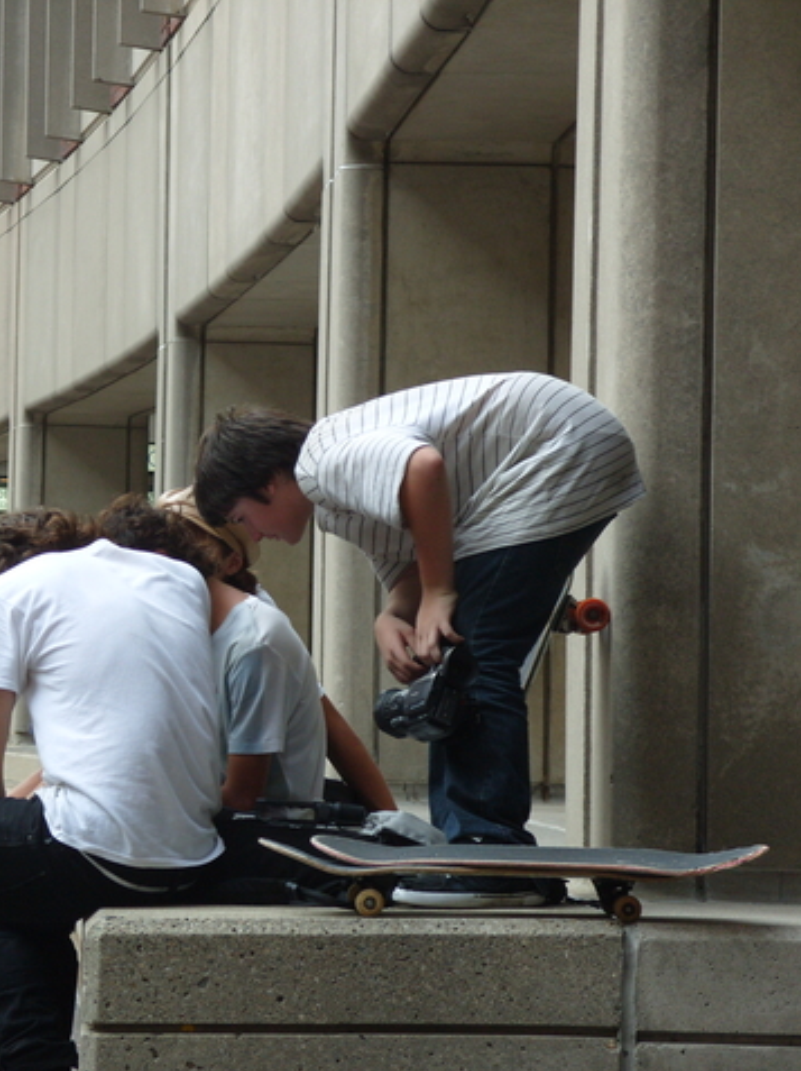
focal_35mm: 141
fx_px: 4356
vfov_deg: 14.0
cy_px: 537
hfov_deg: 10.5
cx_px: 123
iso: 100
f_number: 3.6
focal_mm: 23.3
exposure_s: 1/125
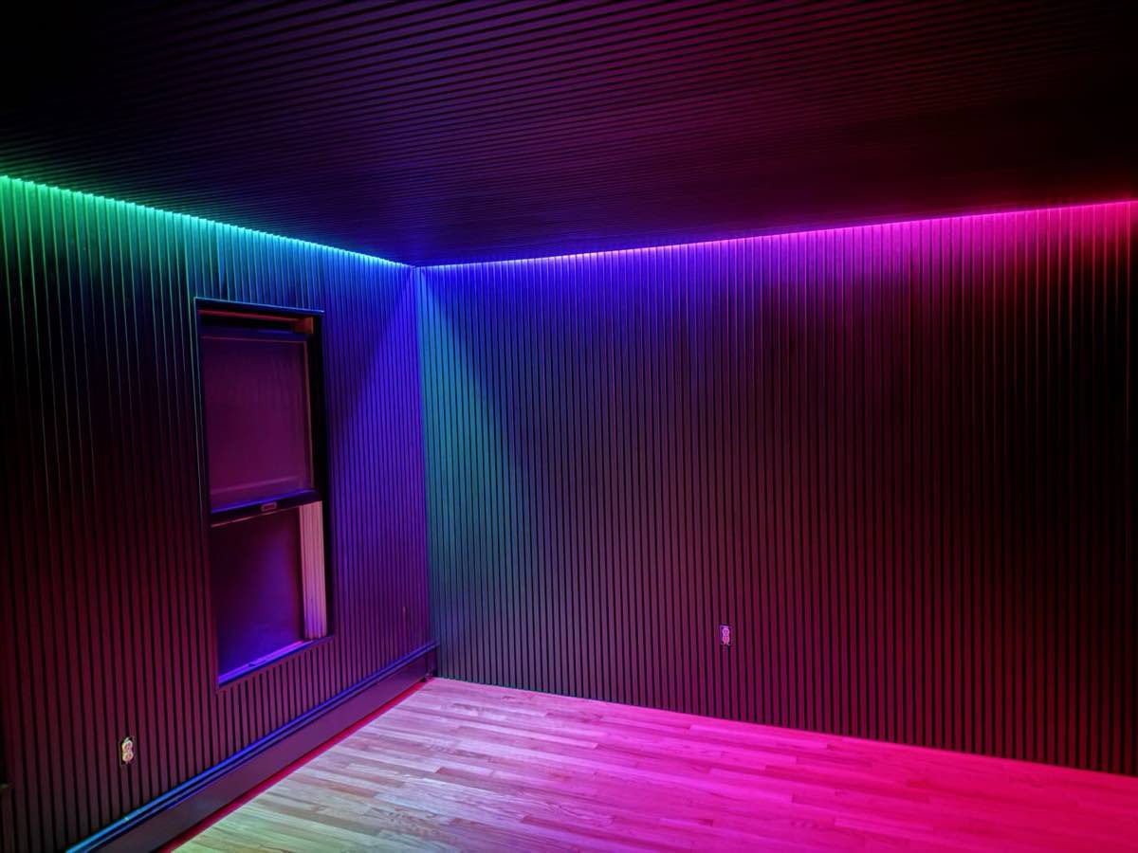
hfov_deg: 71.6
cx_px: 569
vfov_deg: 56.8
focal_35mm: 24
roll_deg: +1.6
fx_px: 789
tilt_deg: -3.4
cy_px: 426
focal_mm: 6.76
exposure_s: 1/2
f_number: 1.78
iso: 3200
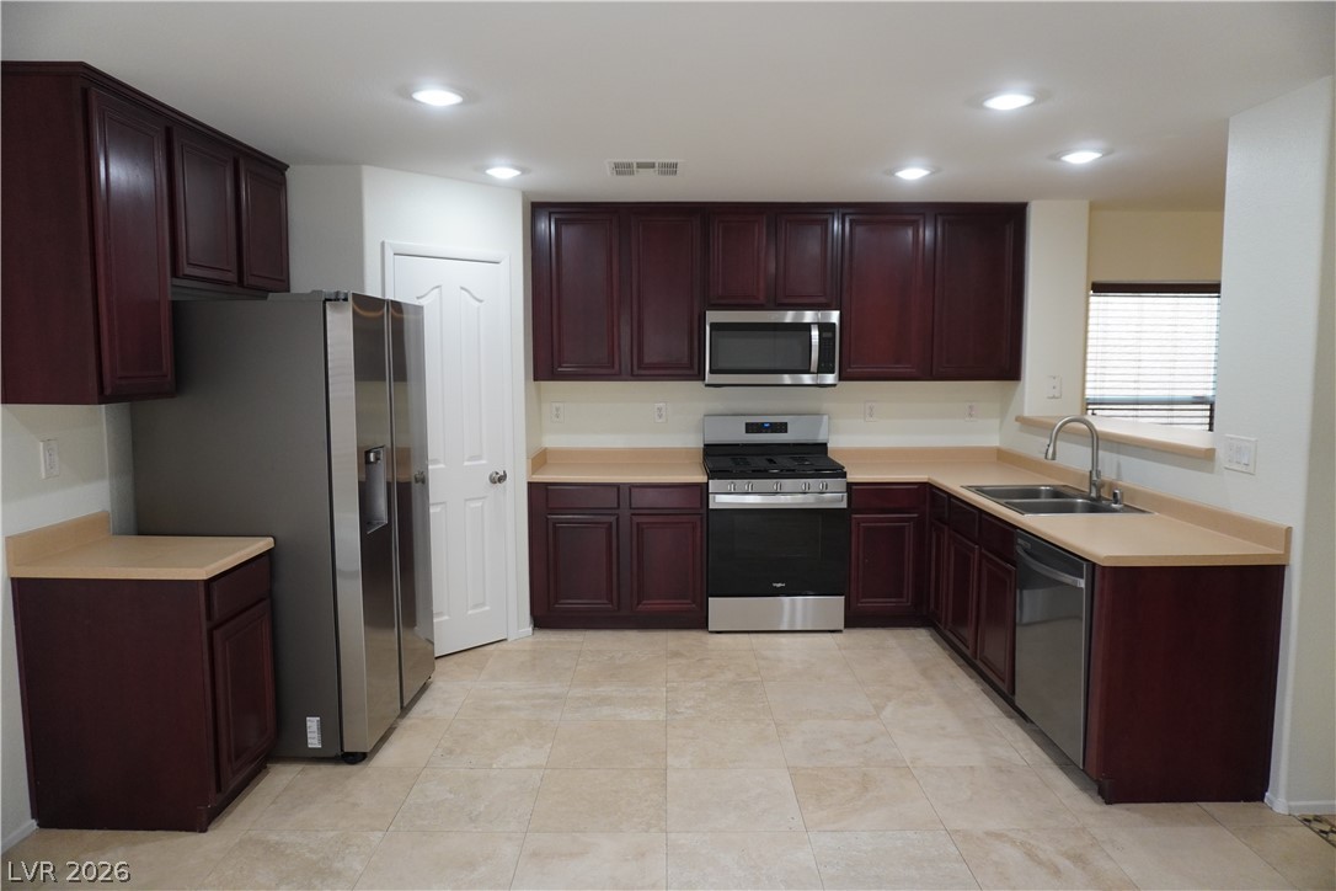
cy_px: 446
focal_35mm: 24
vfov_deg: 53.1
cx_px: 668
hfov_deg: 73.7
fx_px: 891
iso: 1000
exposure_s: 1/125
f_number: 3.5
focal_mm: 16
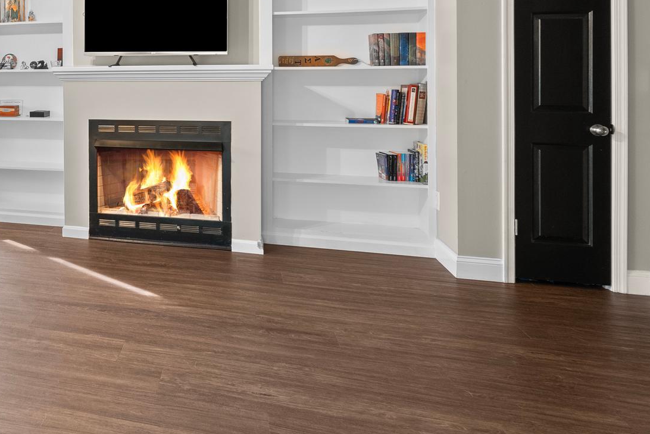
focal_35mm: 30
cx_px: 49
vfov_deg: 41.4
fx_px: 542
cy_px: 75
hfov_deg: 53.2
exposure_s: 1/2
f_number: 8
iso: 800
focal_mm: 16
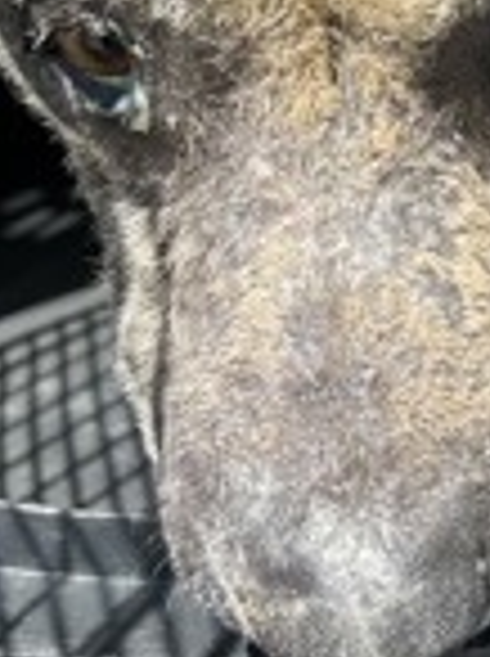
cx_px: 488
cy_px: 117
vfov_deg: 25.5
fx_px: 1420
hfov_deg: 19.1
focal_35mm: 75
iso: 50
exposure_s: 1/2045
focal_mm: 5.7
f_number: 1.5
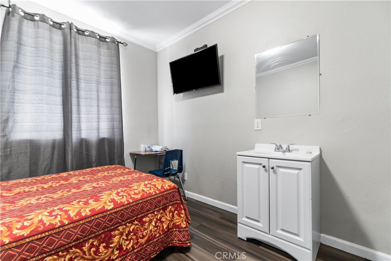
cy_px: 130
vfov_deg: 77.3
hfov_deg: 100.4
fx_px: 163
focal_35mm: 15
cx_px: 196
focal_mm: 10
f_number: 7.1
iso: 320
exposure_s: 1/2.5
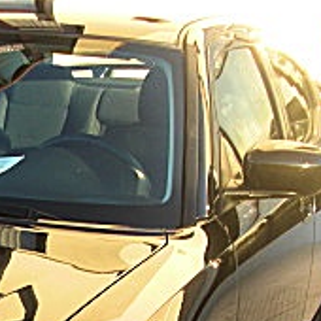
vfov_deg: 13.9
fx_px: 1259
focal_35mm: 120
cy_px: 436
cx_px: -172
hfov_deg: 13.6
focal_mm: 6.3
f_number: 2.8
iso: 50
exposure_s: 1/80
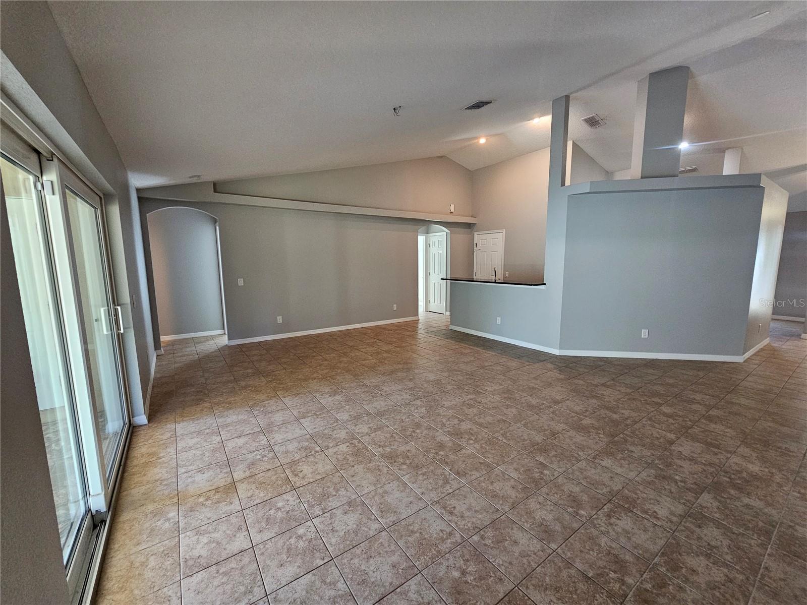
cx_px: 404
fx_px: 303
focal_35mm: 13
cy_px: 302
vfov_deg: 89.9
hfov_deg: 106.2
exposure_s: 1/40
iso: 400
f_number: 2.2
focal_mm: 2.2
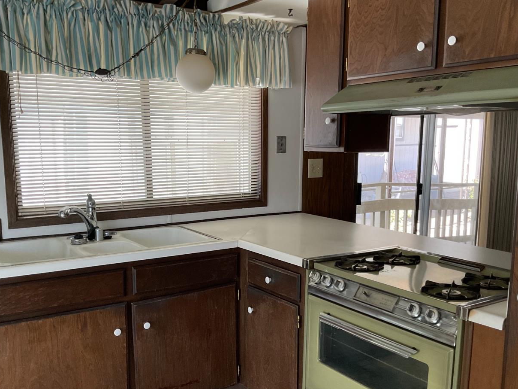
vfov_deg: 39.5
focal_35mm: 36
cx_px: 254
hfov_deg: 51.4
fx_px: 539
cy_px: 228
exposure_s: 1/60
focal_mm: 3
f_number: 1.8
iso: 50
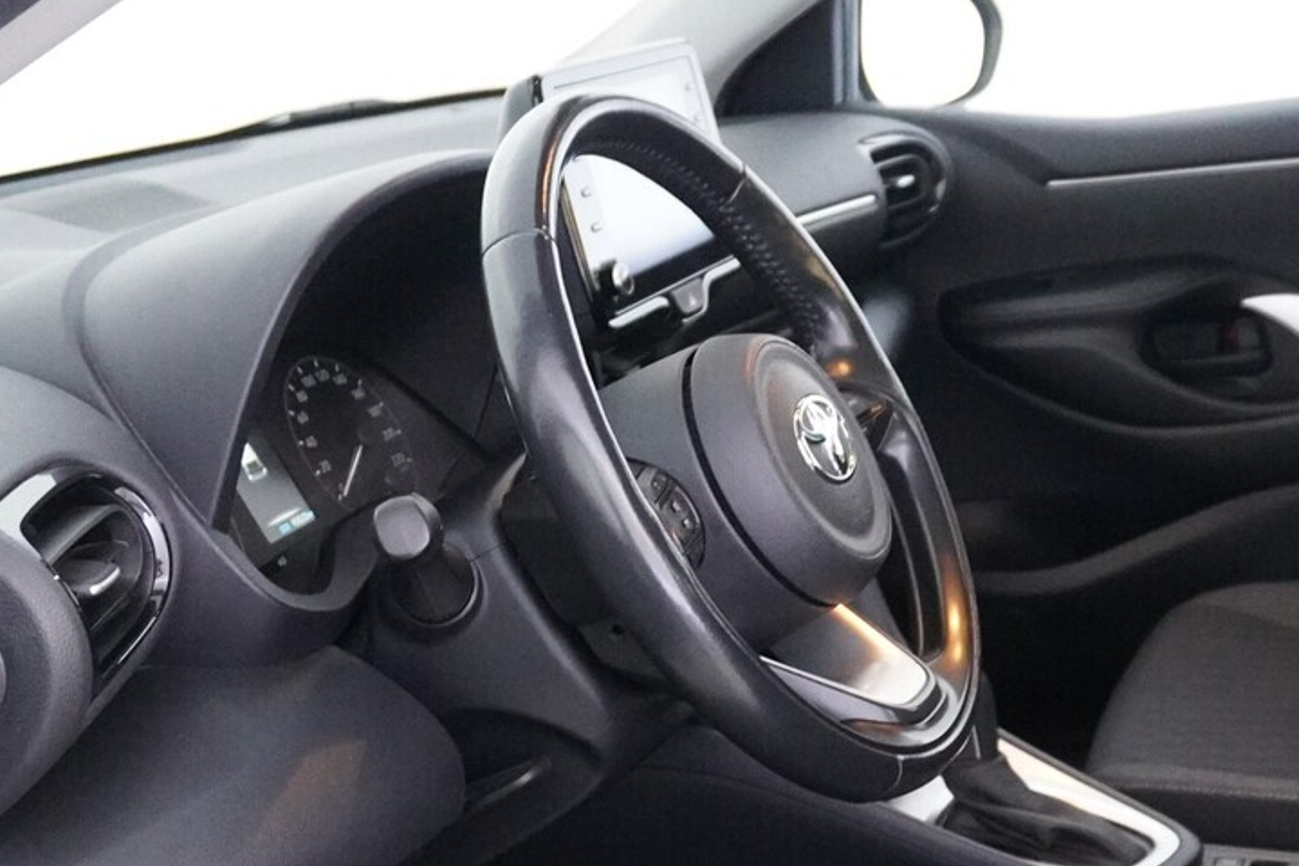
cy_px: 732
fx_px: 2314
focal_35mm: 64
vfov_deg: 20.9
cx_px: 947
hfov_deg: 30.9
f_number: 4
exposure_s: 1/30
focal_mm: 19
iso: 6400
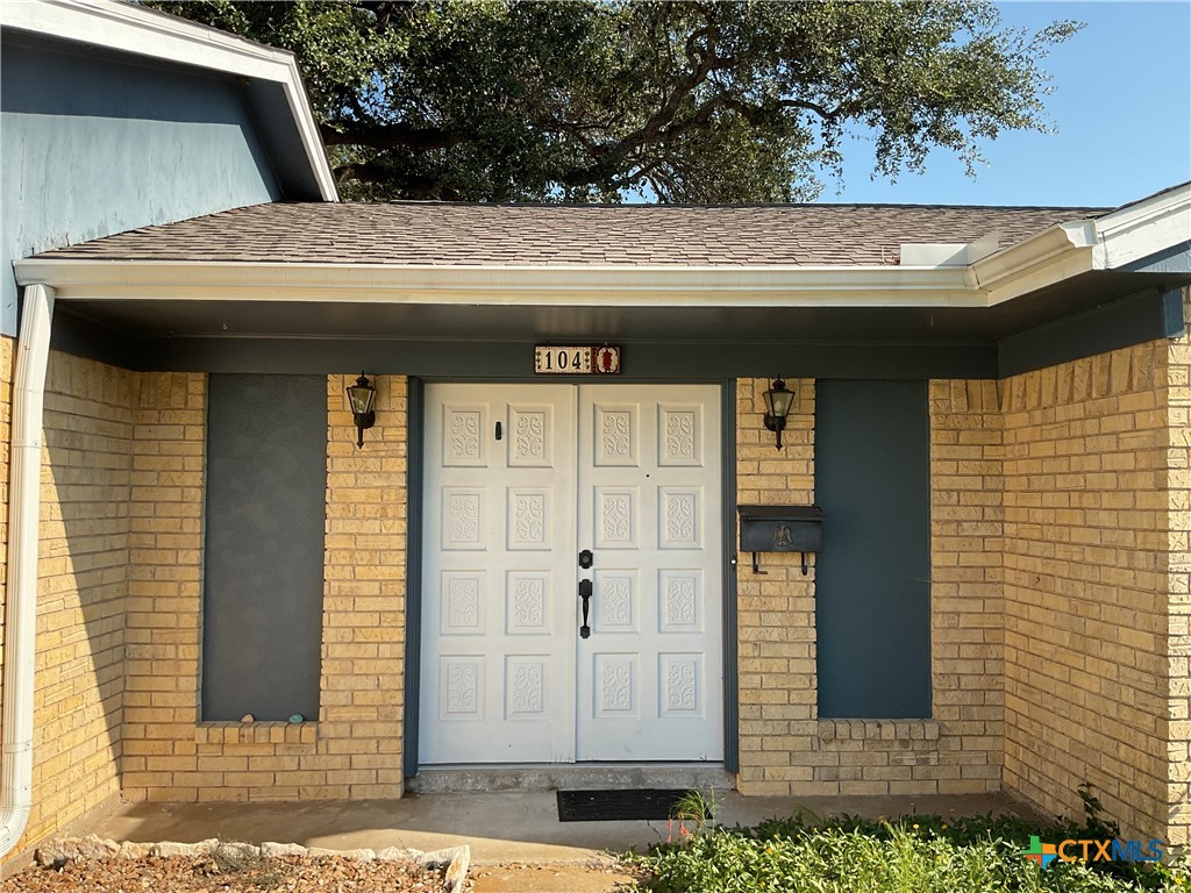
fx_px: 998
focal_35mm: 29
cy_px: 446
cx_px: 596
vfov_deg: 48.2
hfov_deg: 61.7
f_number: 1.8
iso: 16
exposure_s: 1/883
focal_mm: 3
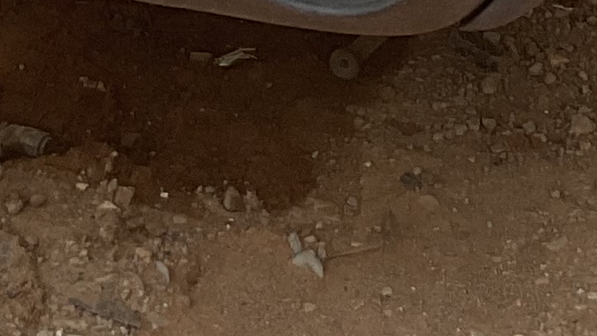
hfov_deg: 12.3
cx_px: 540
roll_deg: -6.1
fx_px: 2755
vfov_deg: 6.2
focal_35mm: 174
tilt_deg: -13.6
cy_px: -823
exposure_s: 1/2141
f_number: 1.8
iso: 16
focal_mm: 3
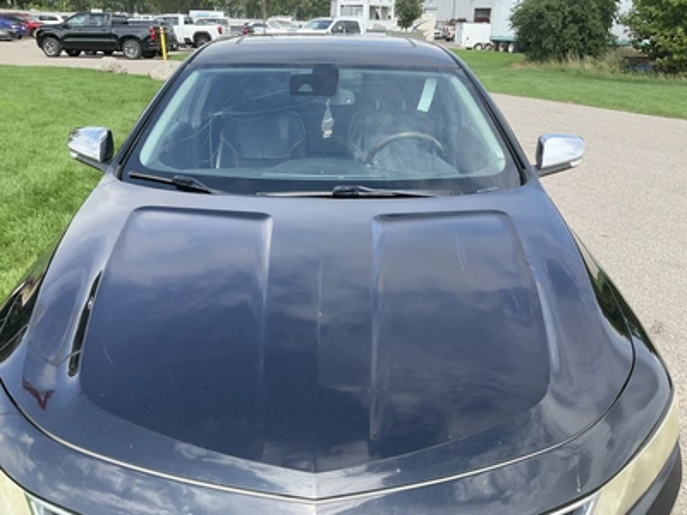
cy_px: 258
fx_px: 576
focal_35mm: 29
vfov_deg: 48.2
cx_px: 344
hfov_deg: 61.7
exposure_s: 1/534
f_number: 1.8
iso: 25
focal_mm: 3
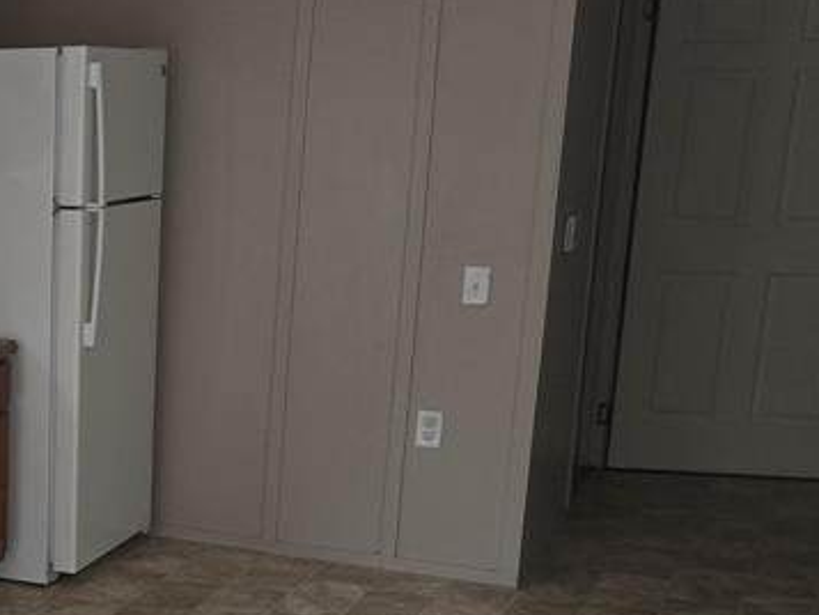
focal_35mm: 66
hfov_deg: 26.9
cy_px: 429
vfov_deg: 22.1
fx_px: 1562
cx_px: -92
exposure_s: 1/60
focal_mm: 5.4
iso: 50
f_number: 1.8
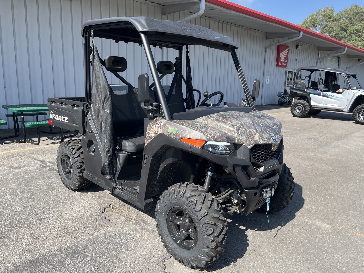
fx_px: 273
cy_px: 136
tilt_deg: -11.4
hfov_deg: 67.3
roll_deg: -0.4
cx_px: 182
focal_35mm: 26
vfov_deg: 53.1
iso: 50
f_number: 1.6
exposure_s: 1/1458
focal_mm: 5.1
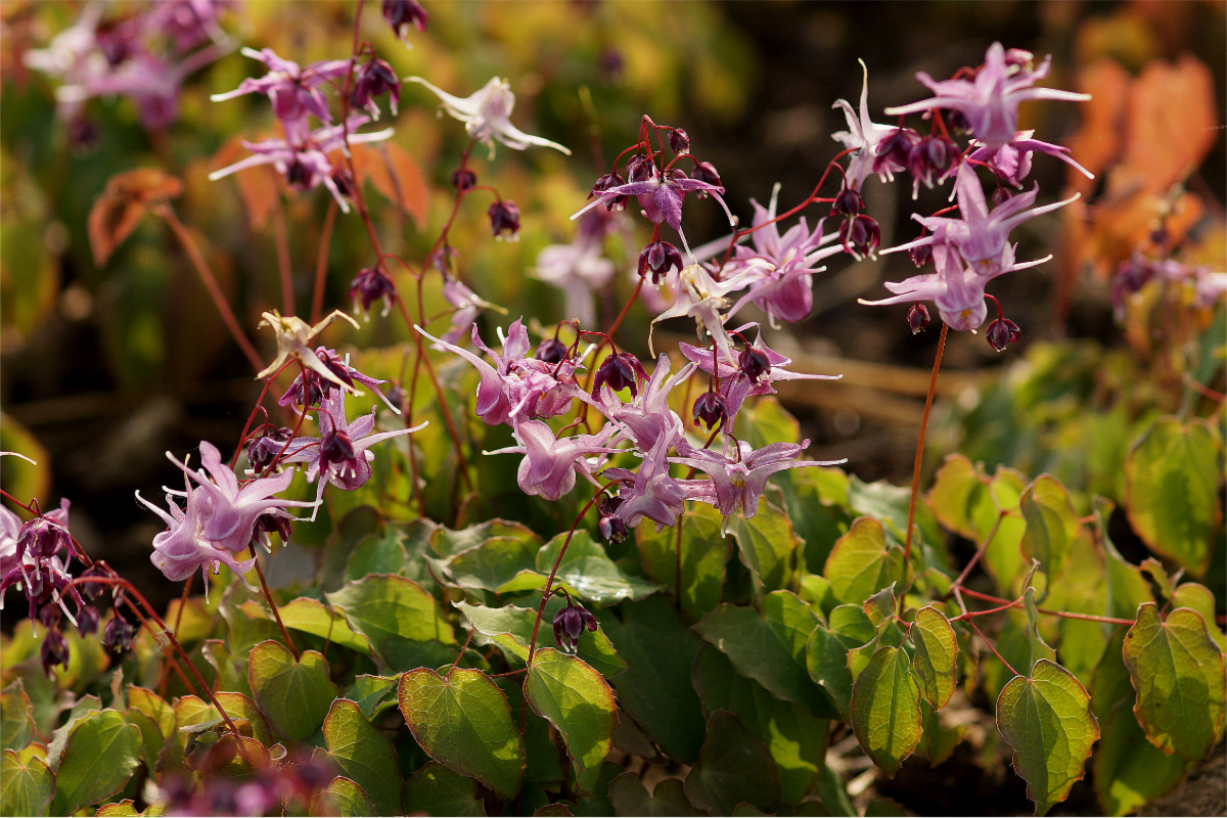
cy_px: 409
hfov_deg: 13.7
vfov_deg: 9.1
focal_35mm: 150
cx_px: 614
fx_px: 5112
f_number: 4
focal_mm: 100
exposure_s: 1/200
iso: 100
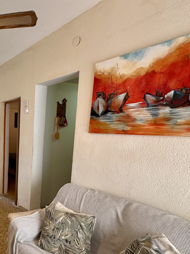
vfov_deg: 70.7
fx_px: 176
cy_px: 155
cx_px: -14
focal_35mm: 24
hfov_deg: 44.7
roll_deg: -1.1
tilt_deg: -7.9
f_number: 2.2
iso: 160
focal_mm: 2.22
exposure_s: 1/99
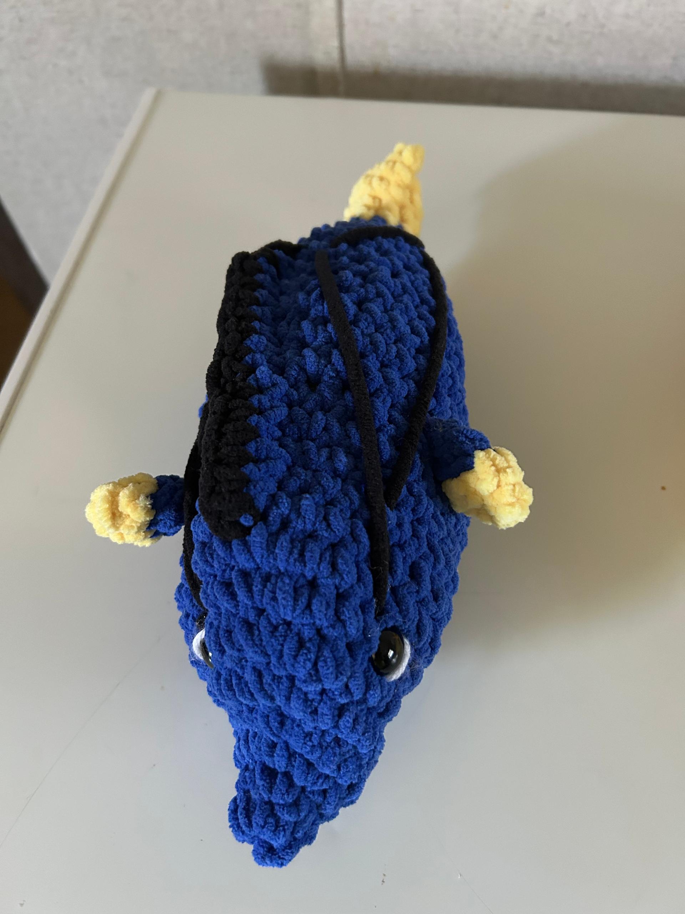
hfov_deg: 53.1
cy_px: 457
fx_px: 686
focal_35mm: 26
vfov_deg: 67.3
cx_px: 342
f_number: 1.5
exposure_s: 1/30
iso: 500
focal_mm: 5.7
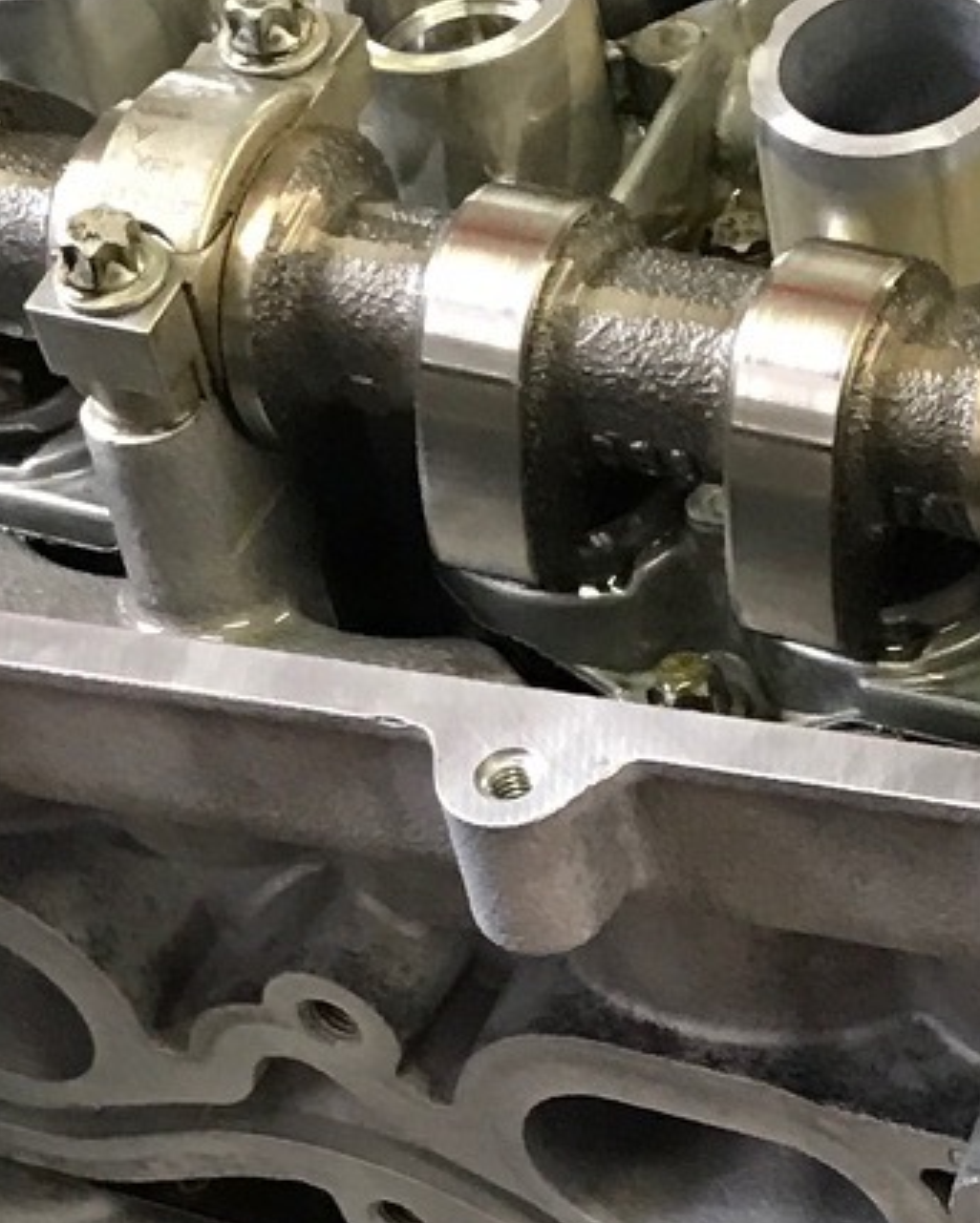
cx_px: 719
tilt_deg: -34.8
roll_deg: -5.1
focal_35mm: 129
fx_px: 4674
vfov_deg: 14.3
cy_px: 1630
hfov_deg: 11.9
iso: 64
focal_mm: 3.99
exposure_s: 1/17
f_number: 1.8
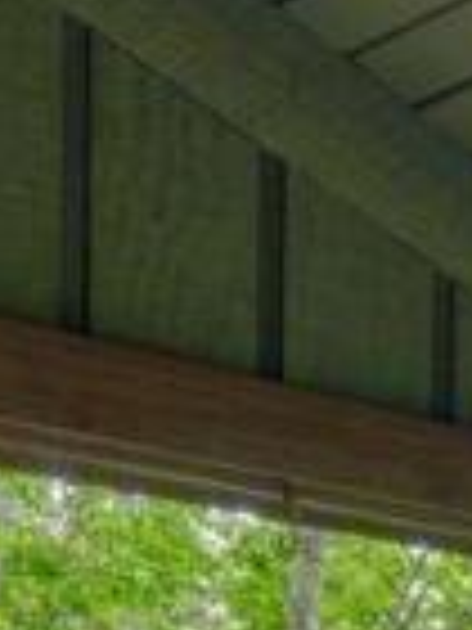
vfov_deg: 14.4
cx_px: 931
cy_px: 1040
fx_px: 2254
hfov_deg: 10.9
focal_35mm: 124
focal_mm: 10
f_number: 9
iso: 100
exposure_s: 2.5
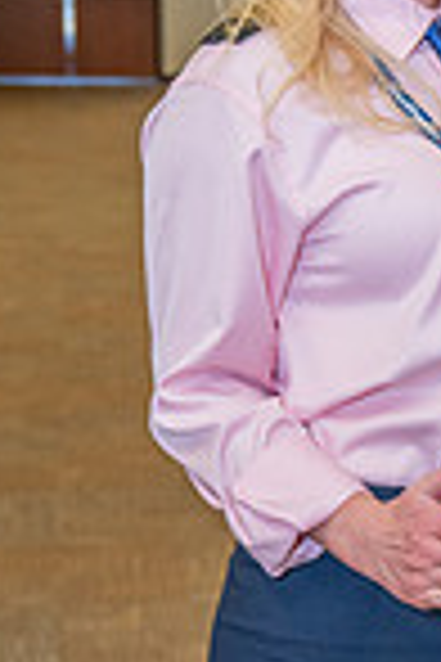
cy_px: 347
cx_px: 608
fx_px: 2076
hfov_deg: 11.7
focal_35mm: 113
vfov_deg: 18.1
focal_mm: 37
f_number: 4
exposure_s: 1/160
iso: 2500
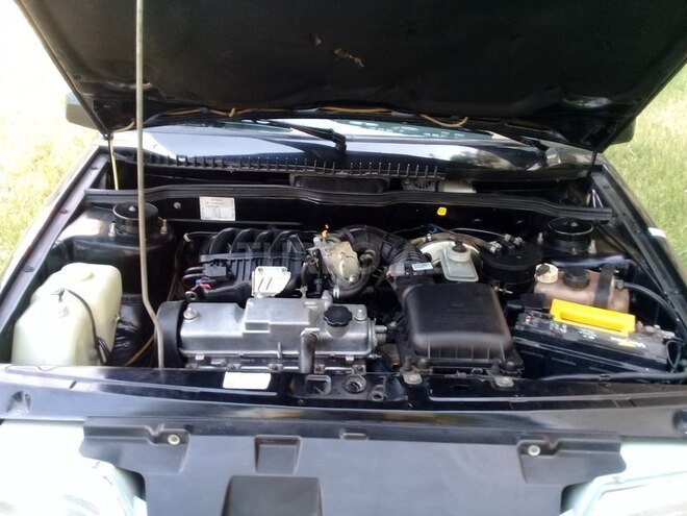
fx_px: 615
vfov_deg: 45.4
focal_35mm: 31
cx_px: 344
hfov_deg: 58.4
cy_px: 258
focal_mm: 3.3
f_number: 2.2
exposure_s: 1/33
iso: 50
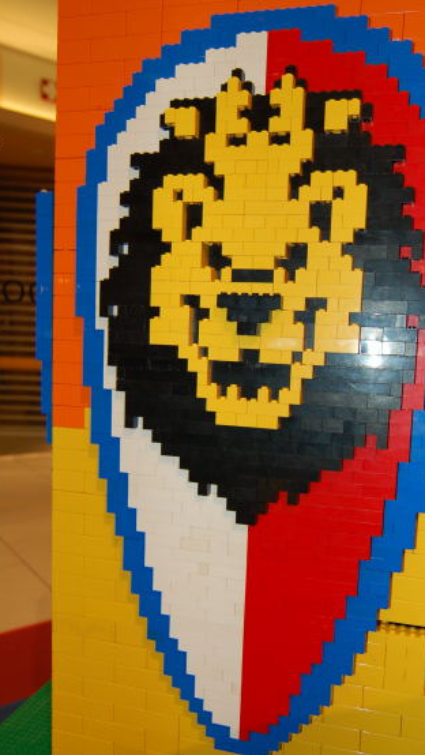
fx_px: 580
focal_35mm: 29
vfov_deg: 66.0
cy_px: 392
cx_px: 273
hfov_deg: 39.9
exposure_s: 1/60
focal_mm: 16
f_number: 4
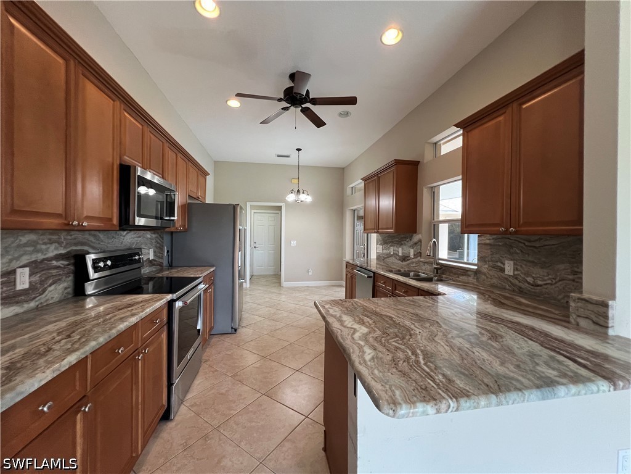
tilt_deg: -1.4
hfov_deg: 106.2
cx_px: 316
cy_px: 237
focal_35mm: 13
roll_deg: -0.4
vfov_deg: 89.9
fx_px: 237
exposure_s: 1/120
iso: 250
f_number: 1.8
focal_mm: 1.57
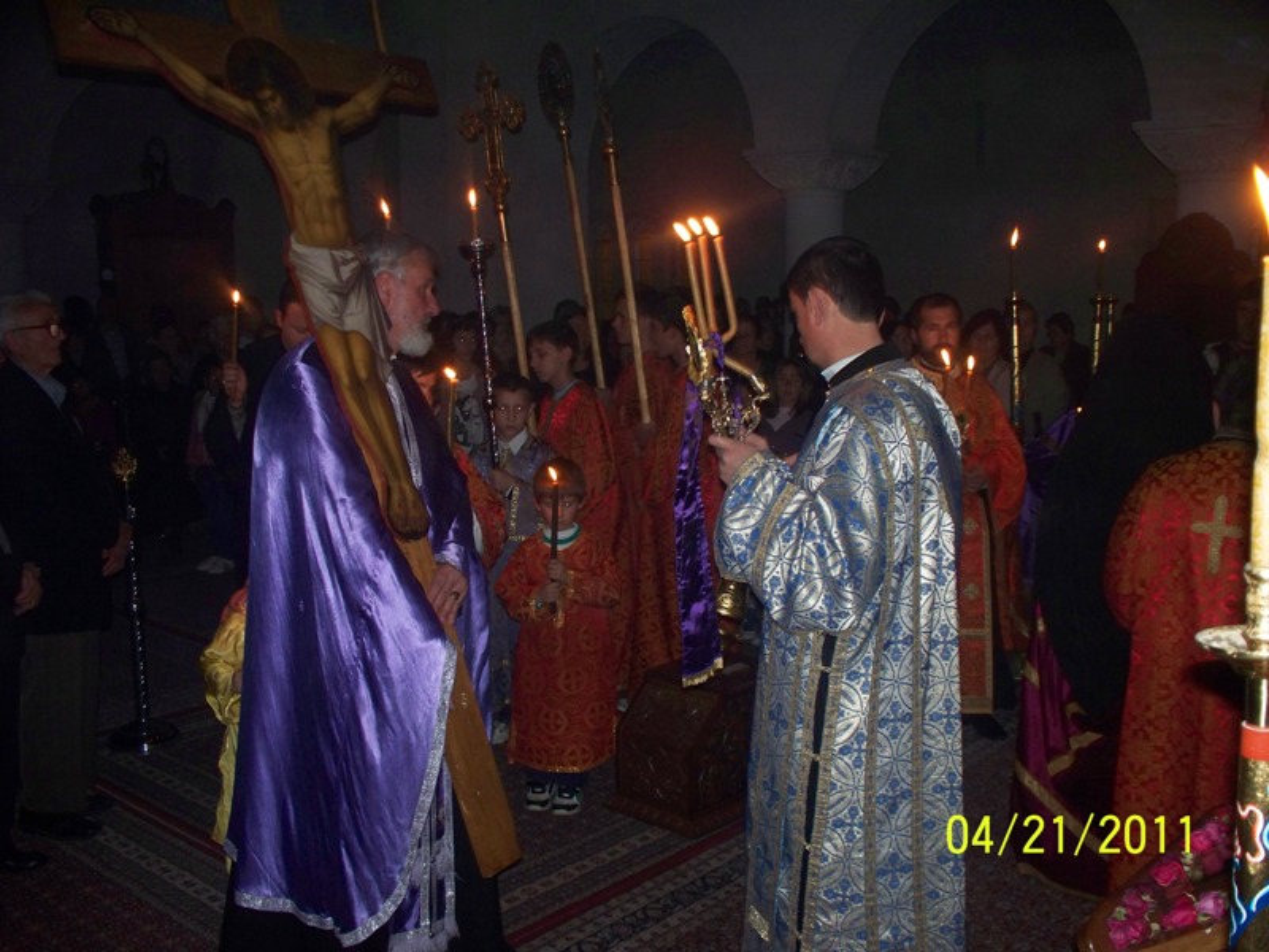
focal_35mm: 36
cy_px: 476
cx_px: 634
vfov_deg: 39.7
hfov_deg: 51.4
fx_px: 1320
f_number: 2.8
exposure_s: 1/30
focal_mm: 7.54
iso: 200
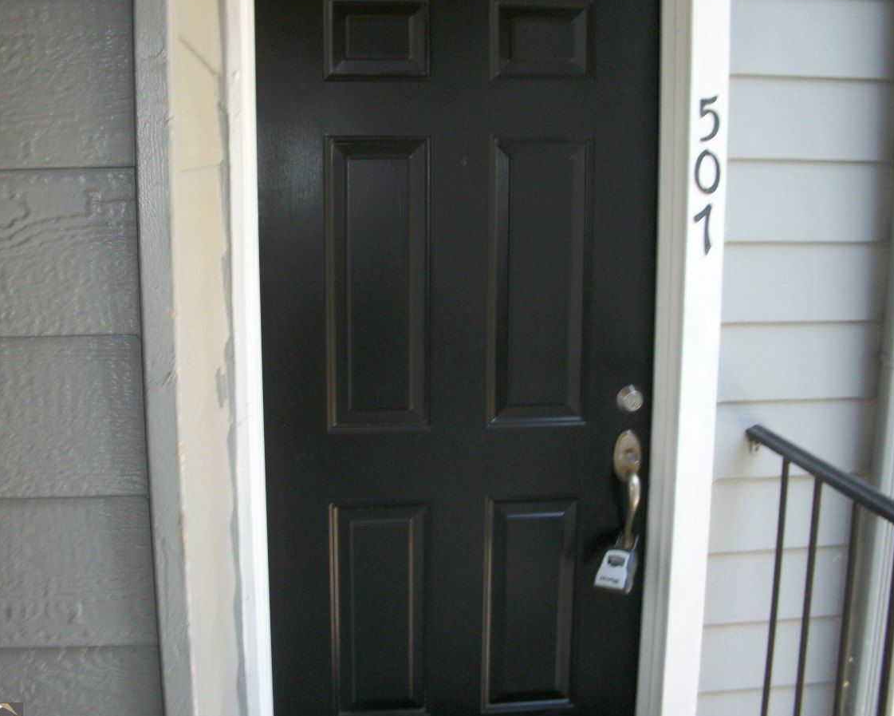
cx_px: 418
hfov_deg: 46.8
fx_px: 1032
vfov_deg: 38.2
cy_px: 358
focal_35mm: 39
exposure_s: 1/50
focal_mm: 6.3
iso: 160
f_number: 3.1
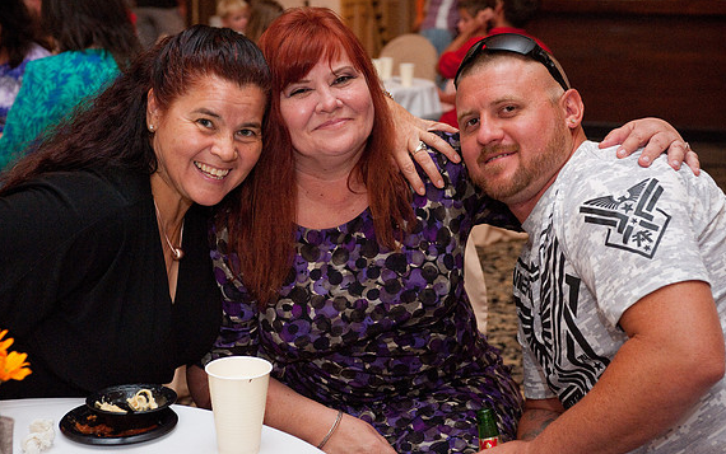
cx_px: 366
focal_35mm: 58
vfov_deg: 22.4
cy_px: 211
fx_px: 1148
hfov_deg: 35.1
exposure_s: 1/160
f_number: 5.6
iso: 3200
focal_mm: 56
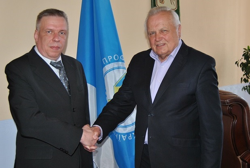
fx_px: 209
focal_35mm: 30
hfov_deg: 61.9
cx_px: 125
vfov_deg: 43.7
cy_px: 84
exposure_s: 1/60
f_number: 3.5
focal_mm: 20
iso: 200
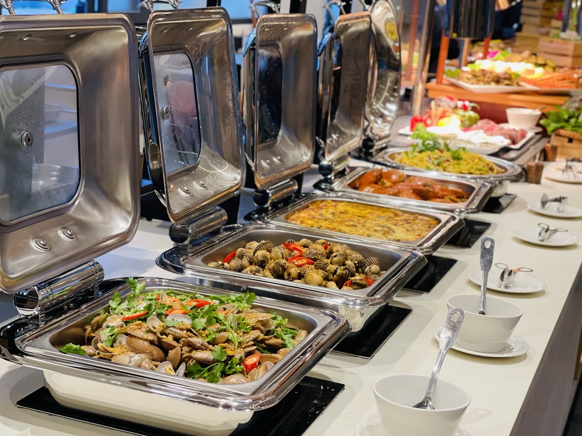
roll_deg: -5.3
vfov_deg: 22.9
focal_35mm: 64
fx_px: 1076
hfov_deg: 30.3
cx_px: 291
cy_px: 218
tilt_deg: -13.9
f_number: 2.2
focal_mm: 7.5
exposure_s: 1/50
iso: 160
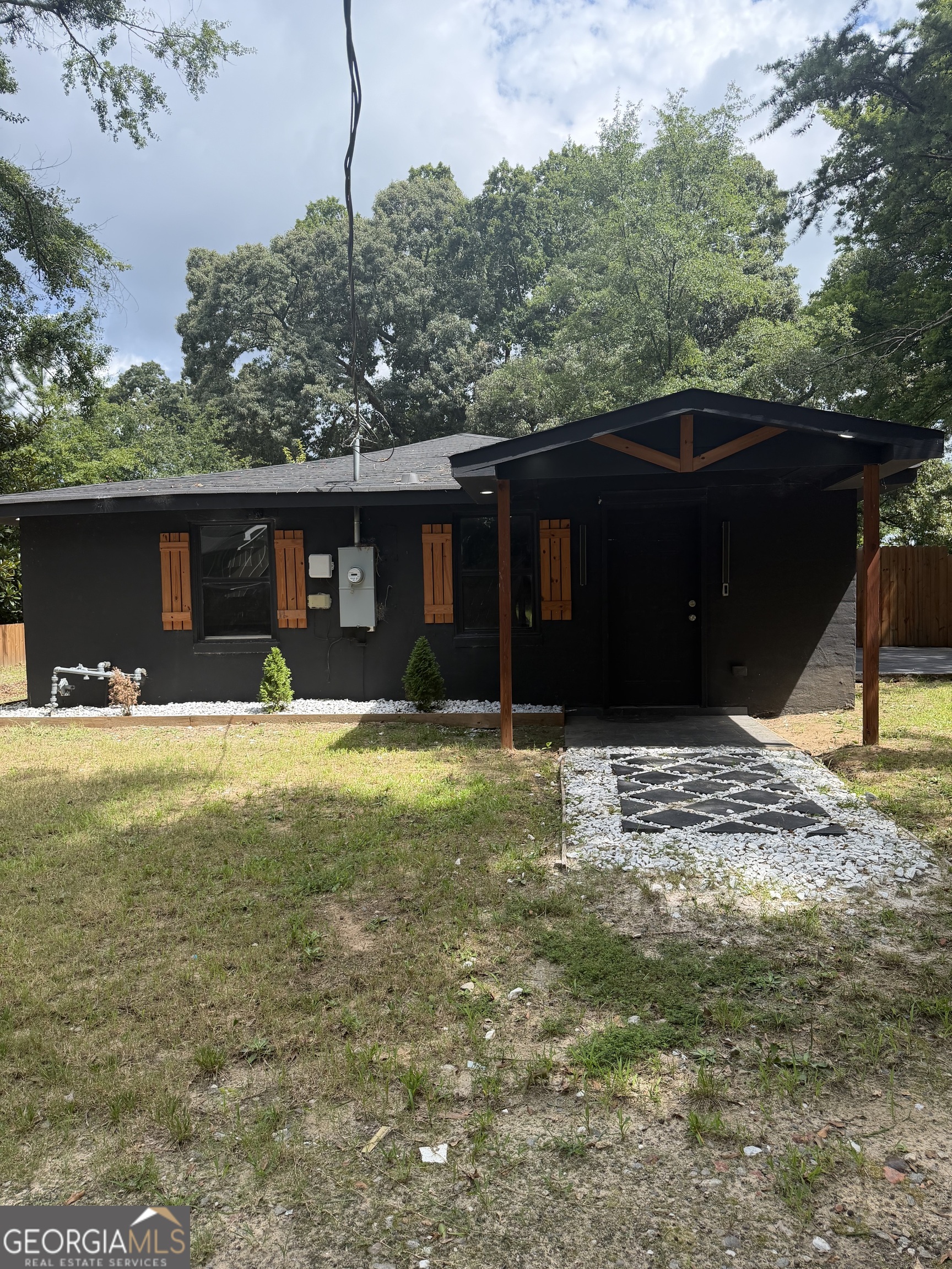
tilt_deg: -3.5
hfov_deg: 56.8
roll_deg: +0.3
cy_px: 634
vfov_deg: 71.6
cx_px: 476
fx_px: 880
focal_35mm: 24
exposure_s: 1/2299
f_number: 1.78
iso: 100
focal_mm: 6.76
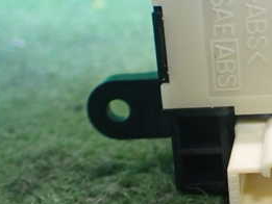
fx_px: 542
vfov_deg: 21.3
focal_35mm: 69
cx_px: 269
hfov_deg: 26.7
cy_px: 76
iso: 800
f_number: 2.3
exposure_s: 1/80
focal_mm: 5.4
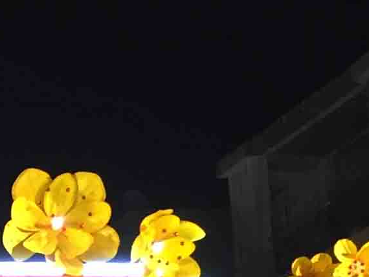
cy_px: 667
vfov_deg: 8.2
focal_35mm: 166
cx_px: -483
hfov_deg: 10.4
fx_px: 1770
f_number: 2.2
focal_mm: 4.15
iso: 125
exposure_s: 1/33
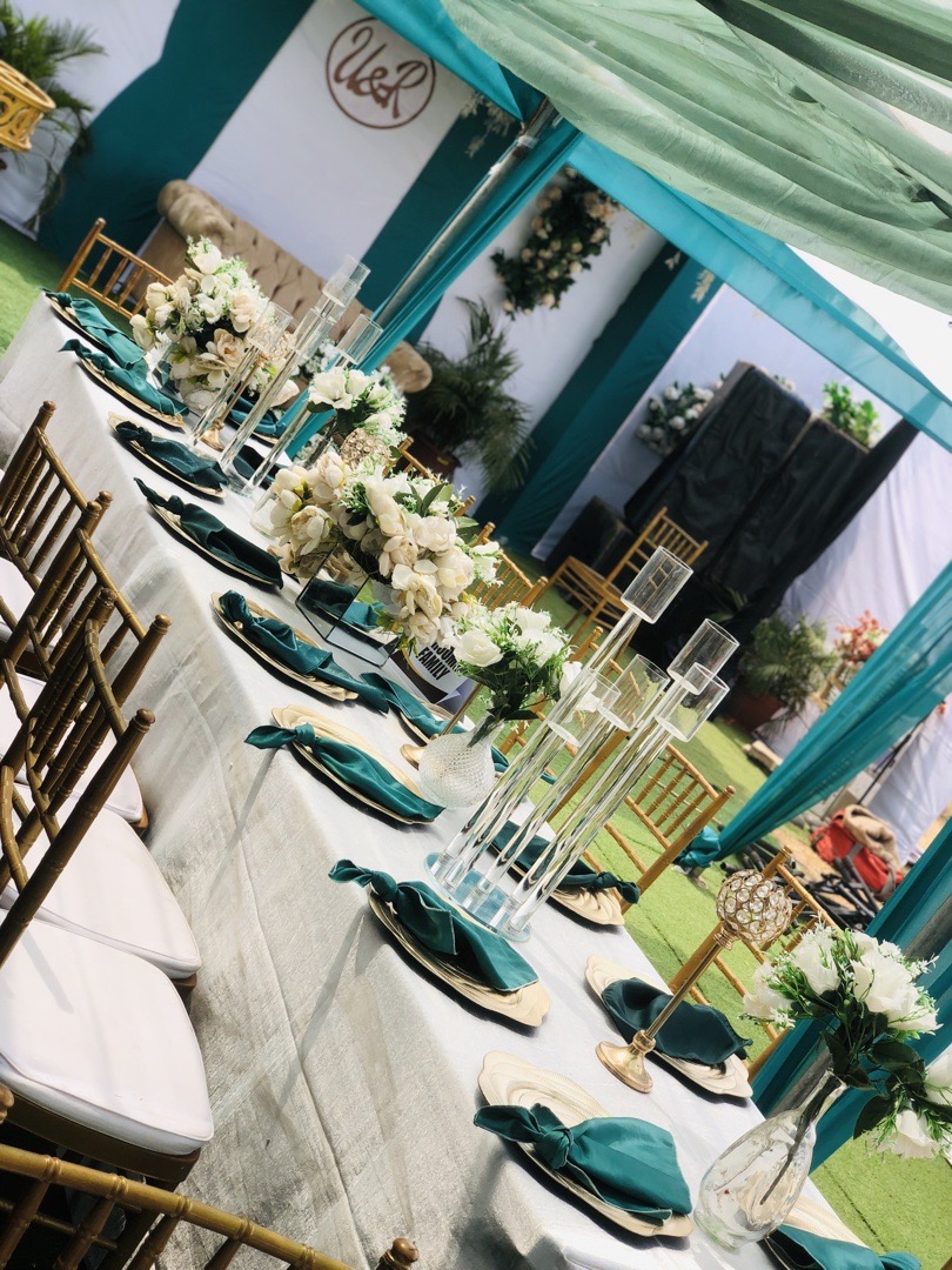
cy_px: 635
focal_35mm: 52
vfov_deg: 36.8
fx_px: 1907
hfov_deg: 28.0
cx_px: 476
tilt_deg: -9.3
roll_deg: -35.6
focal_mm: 6
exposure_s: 1/375
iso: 16
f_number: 2.4
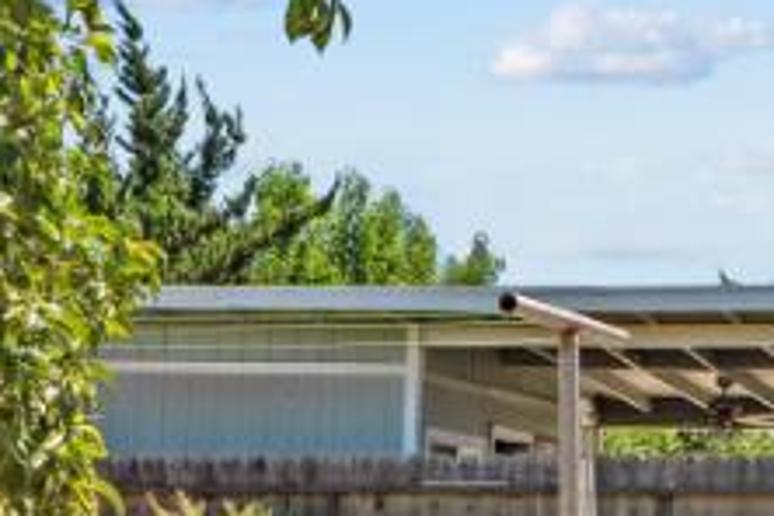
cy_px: 673
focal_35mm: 108
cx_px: 934
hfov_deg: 18.0
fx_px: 2322
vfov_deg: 12.3
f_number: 8
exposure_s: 1/50
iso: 100
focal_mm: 16
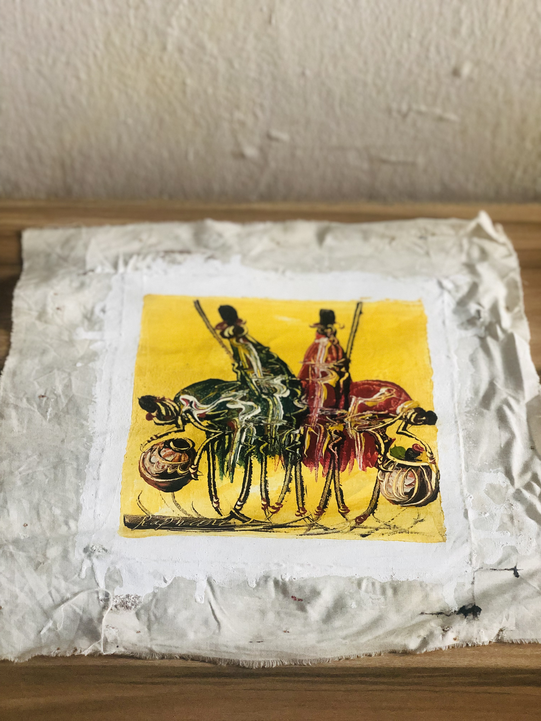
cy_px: 360
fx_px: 1084
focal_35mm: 52
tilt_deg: -51.8
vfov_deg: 36.8
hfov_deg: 28.0
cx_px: 270
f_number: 2.4
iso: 160
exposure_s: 1/25
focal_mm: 6
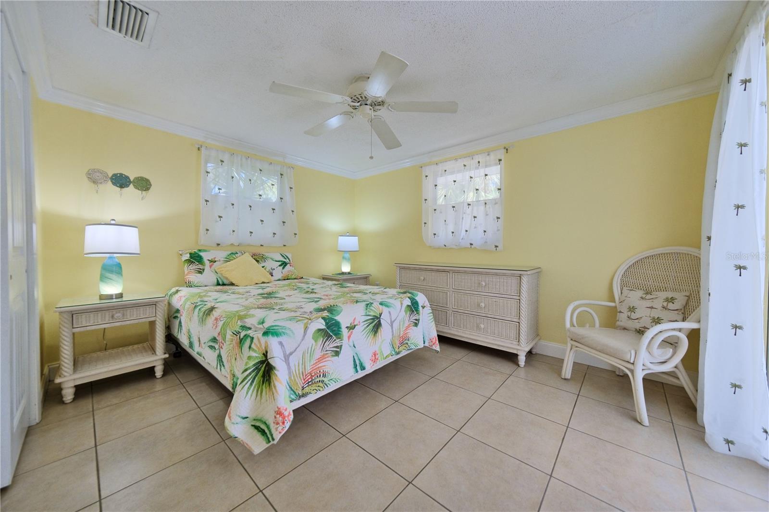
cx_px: 384
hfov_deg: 112.6
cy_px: 256
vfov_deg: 90.0
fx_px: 256
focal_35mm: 12
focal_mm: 8
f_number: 2.8
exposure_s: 1/250
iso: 640
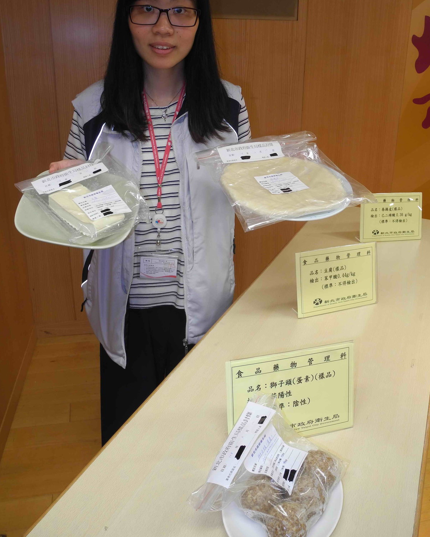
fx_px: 525
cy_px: 237
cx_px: 218
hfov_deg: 44.6
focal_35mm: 33
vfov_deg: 54.1
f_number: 2.8
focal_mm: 6
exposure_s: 1/30
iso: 100
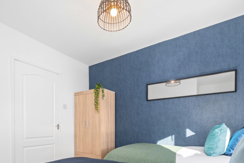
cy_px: 129
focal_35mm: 21
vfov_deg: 55.6
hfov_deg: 80.5
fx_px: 142
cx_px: 102
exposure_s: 2.5
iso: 800
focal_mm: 12
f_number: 22
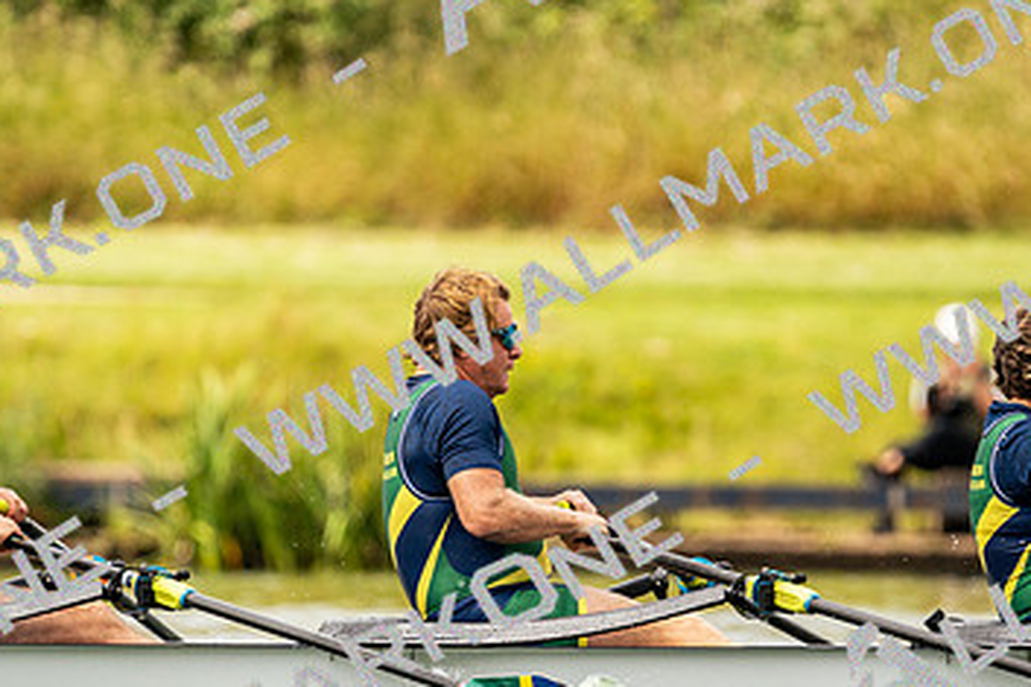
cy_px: 484
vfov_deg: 1.4
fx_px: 28223
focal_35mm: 986
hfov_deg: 2.1
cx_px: 596
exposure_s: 1/2000
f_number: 6.3
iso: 320
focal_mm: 600
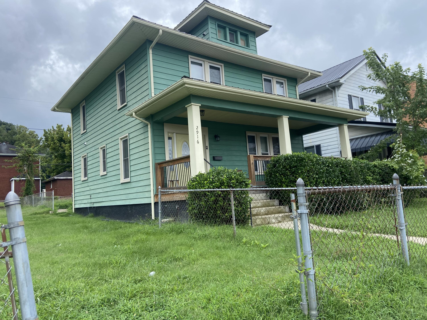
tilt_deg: +5.3
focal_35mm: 26
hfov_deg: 67.3
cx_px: 214
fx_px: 321
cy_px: 160
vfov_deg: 53.1
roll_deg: +4.6
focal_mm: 4.25
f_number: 1.8
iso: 32
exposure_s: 1/1182
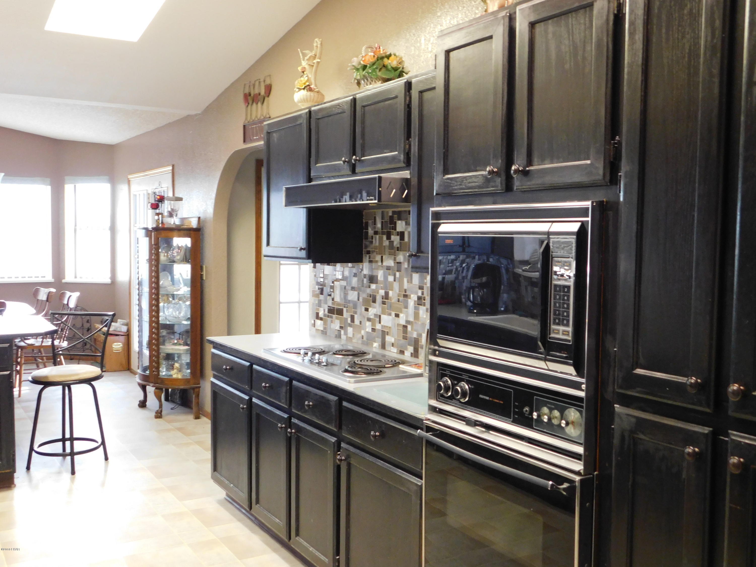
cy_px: 284
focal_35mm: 36
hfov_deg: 51.4
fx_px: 786
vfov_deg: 39.7
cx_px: 378
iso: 400
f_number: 3.5
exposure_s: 1/13
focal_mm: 6.3
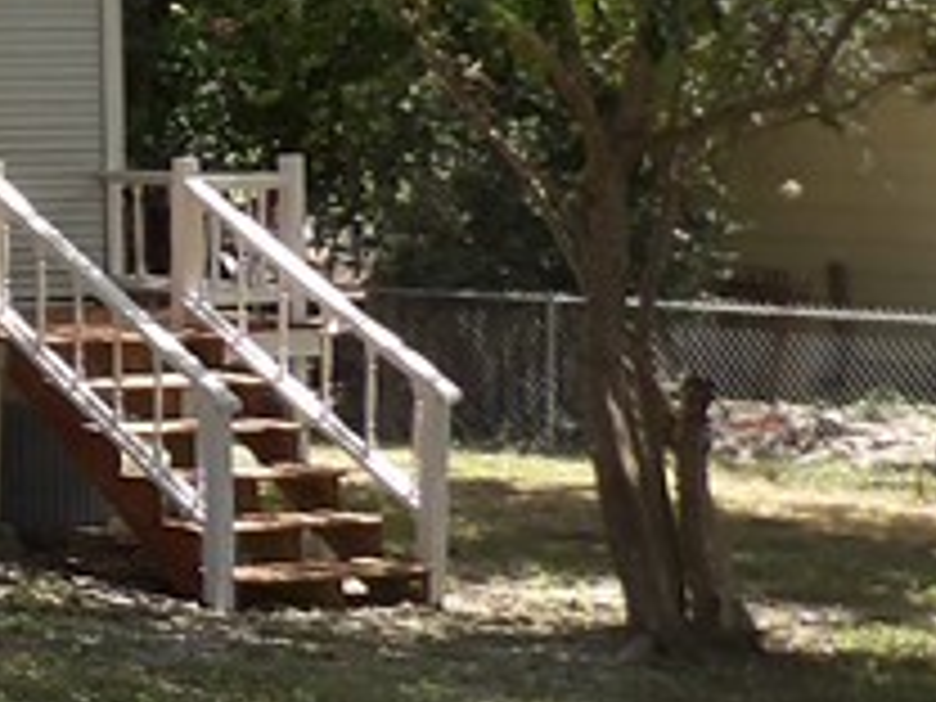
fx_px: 3191
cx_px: -1233
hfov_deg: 13.1
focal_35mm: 118
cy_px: 18
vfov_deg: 12.4
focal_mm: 4.3
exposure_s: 1/350
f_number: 3.2
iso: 100
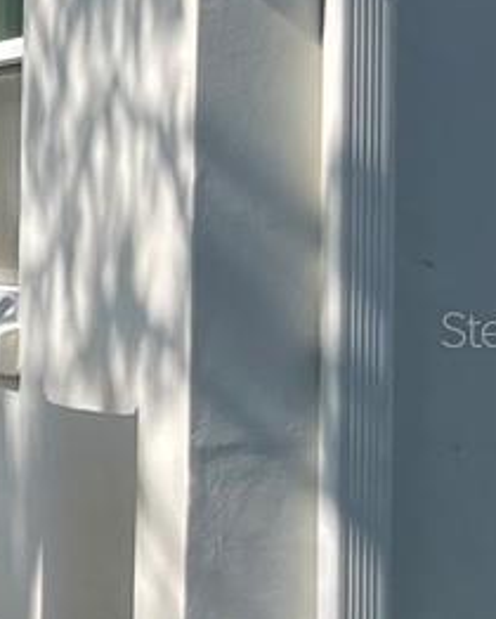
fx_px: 2841
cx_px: -1226
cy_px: 328
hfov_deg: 7.9
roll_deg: -0.4
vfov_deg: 12.4
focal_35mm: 155
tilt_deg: -2.1
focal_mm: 4.2
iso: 32
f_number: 1.6
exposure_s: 1/3205
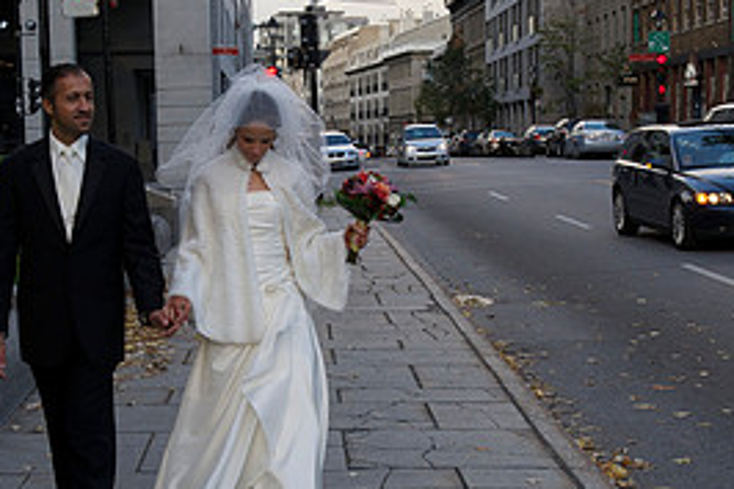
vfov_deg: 16.4
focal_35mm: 83
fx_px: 1691
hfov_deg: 24.4
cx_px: 262
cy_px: 279
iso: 400
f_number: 6.3
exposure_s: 1/160
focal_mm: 38
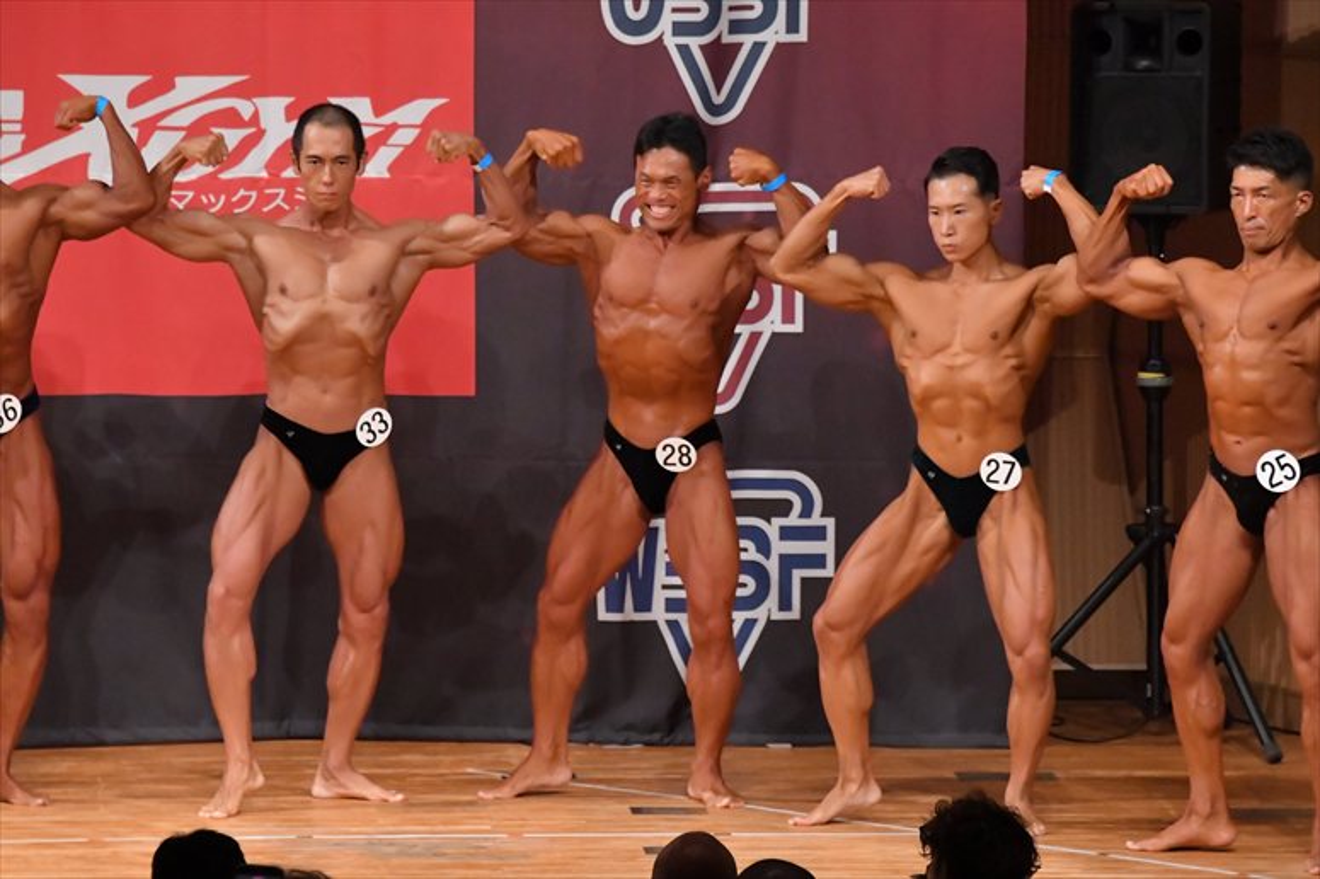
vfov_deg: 5.1
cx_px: 660
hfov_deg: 7.6
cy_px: 440
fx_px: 9895
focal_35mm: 270
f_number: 5.6
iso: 10000
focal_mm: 180
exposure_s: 1/400
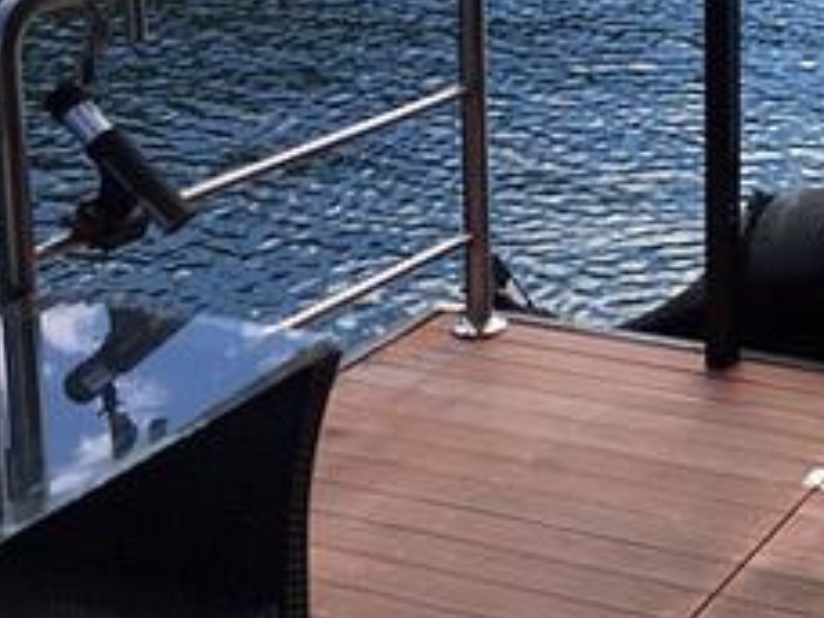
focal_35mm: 79
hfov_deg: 23.0
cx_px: 940
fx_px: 1881
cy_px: -67
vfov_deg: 18.0
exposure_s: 1/974
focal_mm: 4.15
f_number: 2.2
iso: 25
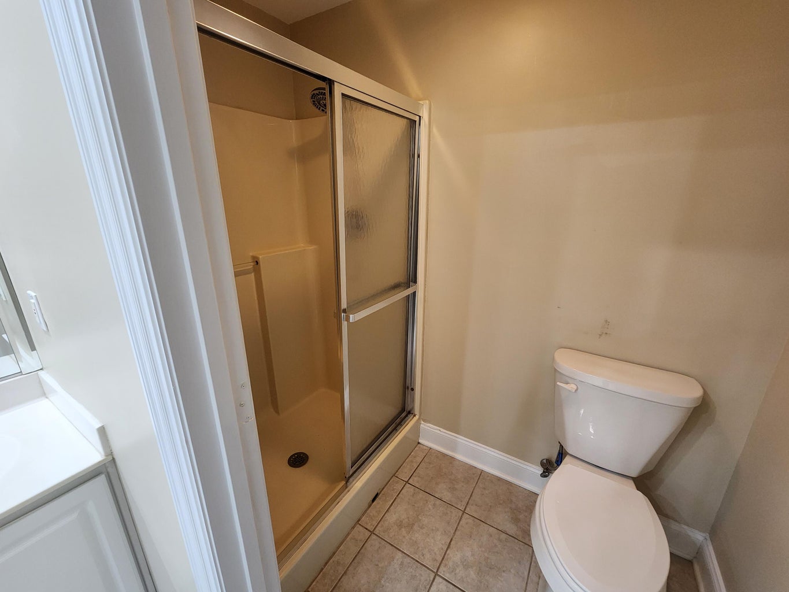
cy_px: 296
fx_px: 296
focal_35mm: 13
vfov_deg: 89.9
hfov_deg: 106.2
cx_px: 394
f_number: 2.2
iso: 320
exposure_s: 1/60
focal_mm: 2.2
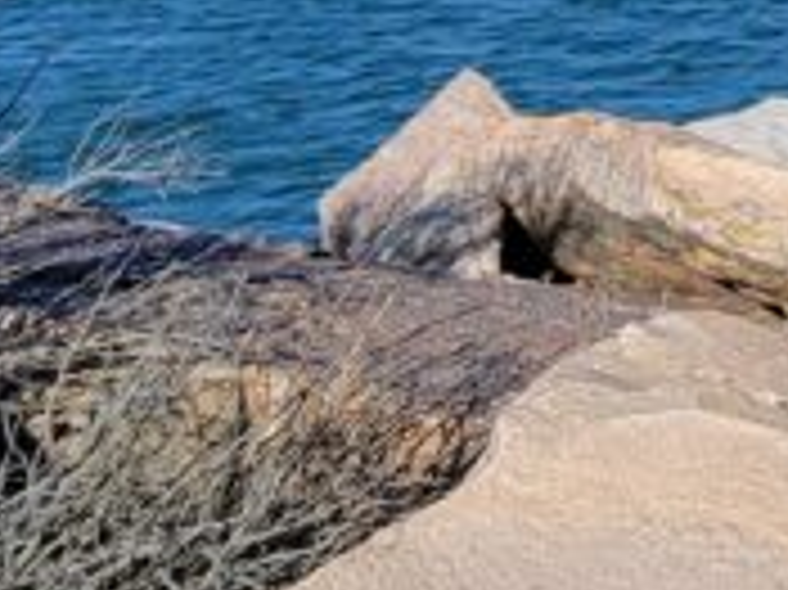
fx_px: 1729
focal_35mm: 76
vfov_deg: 16.5
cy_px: -441
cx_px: 1315
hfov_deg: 20.3
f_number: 2.2
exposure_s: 1/1941
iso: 50
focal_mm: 2.2
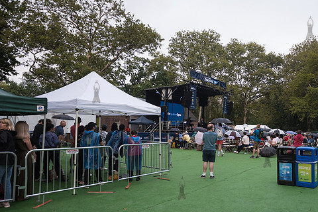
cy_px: 124
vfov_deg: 44.8
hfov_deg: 63.4
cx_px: 182
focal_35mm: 29
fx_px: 256
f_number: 4.5
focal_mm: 24
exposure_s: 1/640
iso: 1600
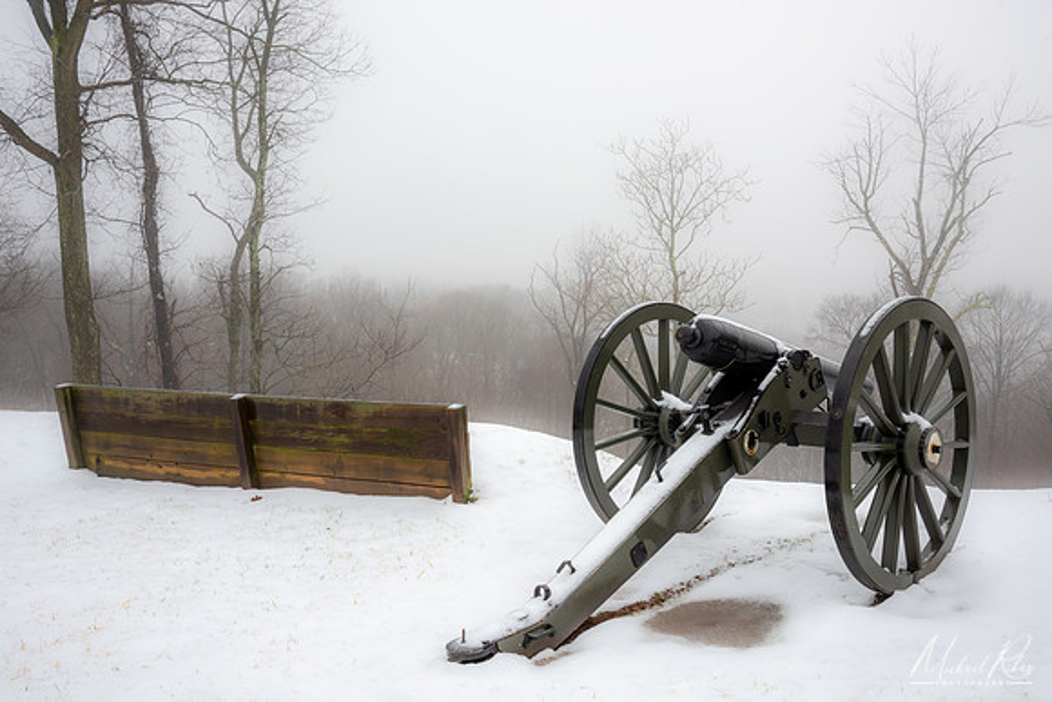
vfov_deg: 37.9
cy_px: 351
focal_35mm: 35
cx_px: 526
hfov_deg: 54.4
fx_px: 1023
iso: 64
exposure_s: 1/6
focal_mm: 35
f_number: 13
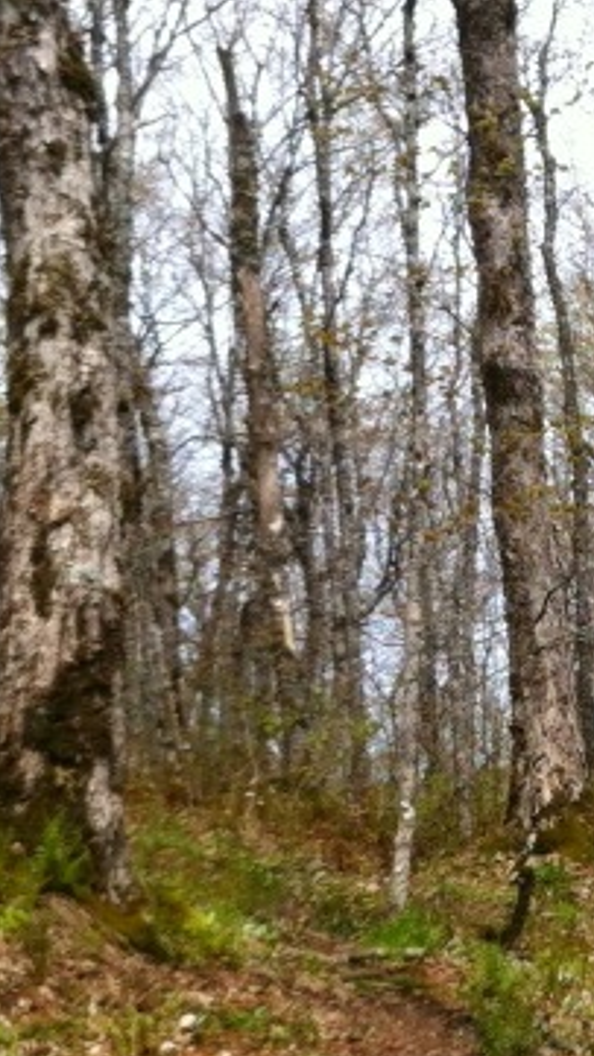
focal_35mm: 108
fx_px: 3025
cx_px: 500
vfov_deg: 19.6
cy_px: 832
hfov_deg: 11.2
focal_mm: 3.85
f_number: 2.8
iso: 80
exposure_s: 1/686
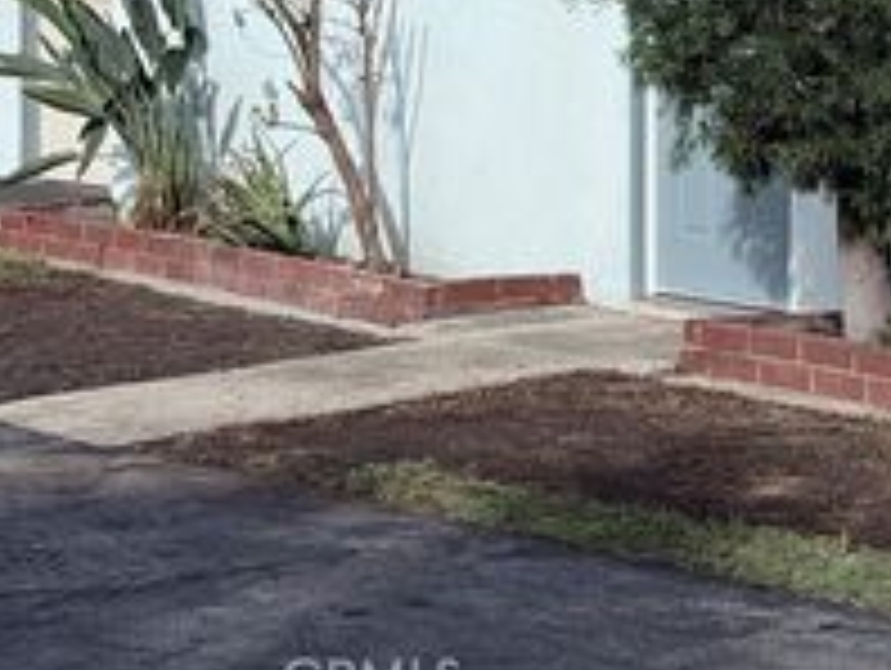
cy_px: -133
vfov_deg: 12.0
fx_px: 3118
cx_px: 684
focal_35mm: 121
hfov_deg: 16.2
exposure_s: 1/7143
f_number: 1.78
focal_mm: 6.76
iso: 64
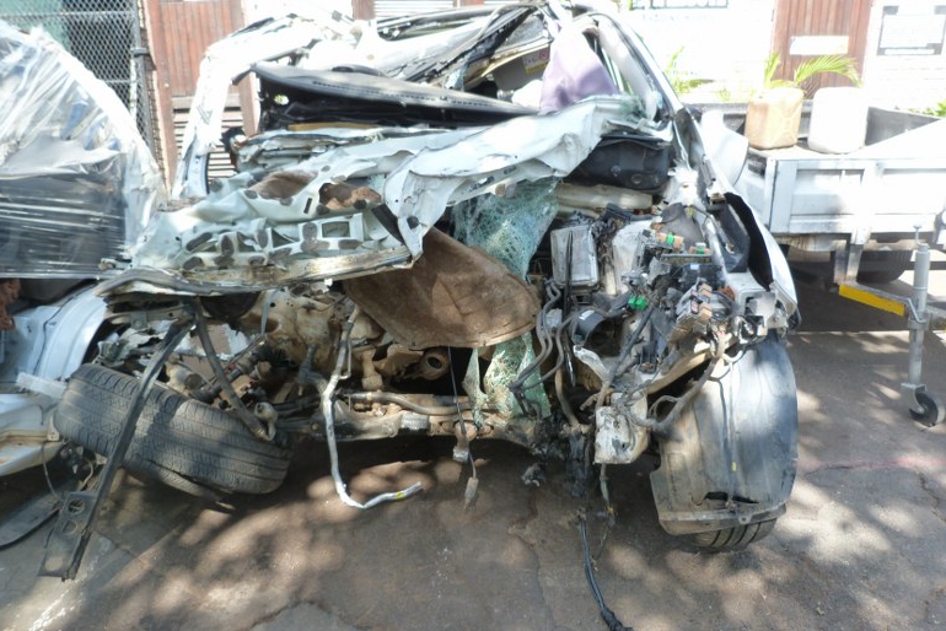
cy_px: 319
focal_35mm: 27
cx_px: 475
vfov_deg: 48.0
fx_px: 710
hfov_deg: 67.4
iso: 125
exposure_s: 1/125
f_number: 3.2
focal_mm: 4.5
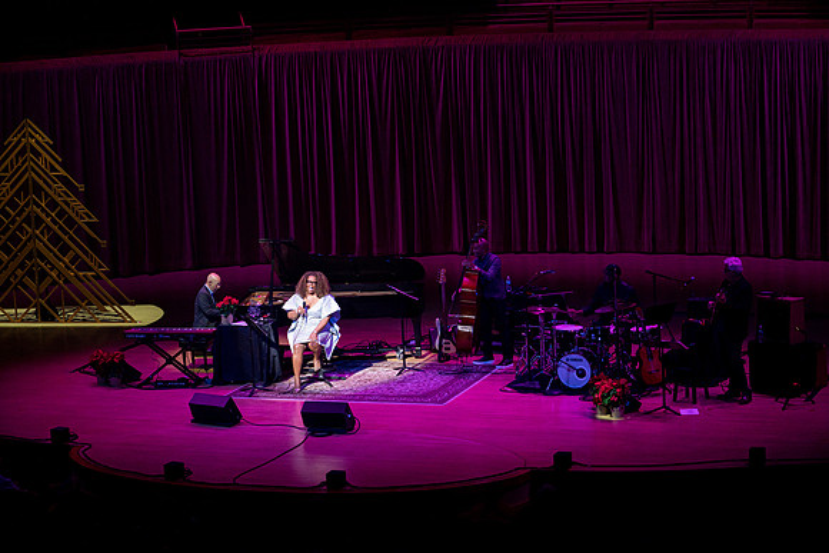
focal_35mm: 93
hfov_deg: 22.0
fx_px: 2133
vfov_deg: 14.8
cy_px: 276
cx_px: 414
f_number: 5
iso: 2500
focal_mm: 92
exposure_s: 1/320
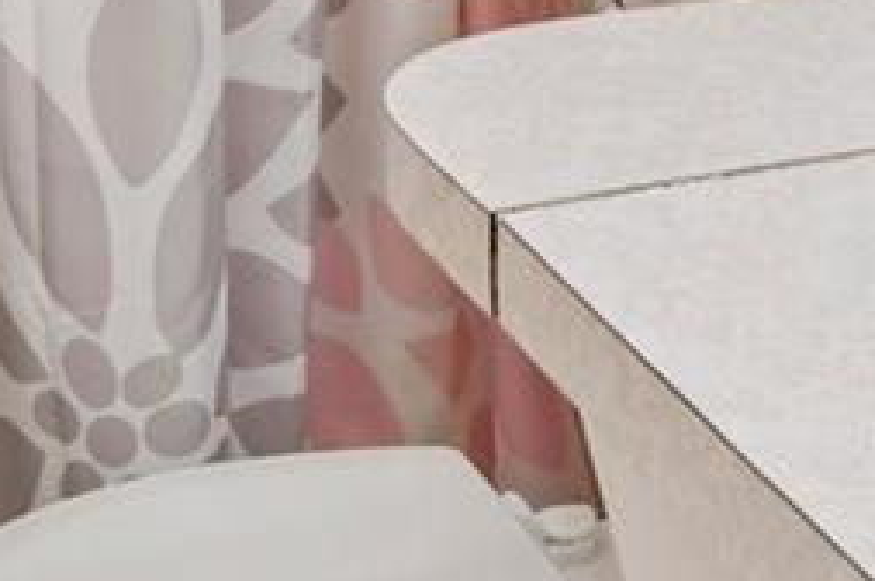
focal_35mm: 114
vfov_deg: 10.6
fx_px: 2767
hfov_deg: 17.9
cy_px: -723
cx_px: 543
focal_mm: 18
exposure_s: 1/4
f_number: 8
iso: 400
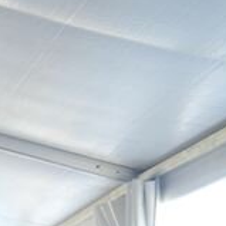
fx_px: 968
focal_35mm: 131
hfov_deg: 10.3
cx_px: -414
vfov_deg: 12.0
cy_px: 433
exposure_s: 1/30
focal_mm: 24
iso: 200
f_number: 3.5
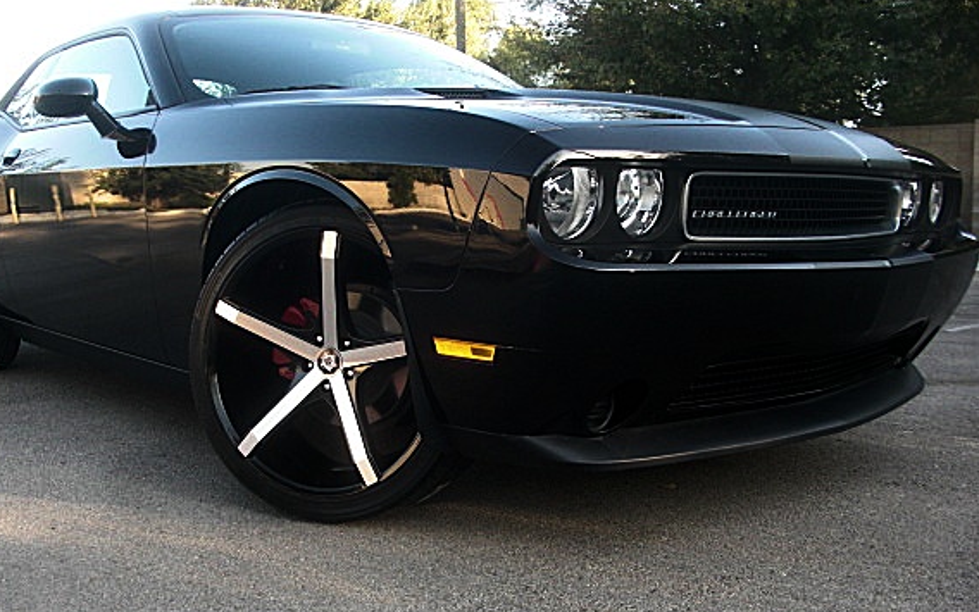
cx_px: 446
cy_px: 355
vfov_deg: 29.8
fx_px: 1147
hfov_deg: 46.2
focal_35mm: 43
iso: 100
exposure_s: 1/125
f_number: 2.8
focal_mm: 6.3
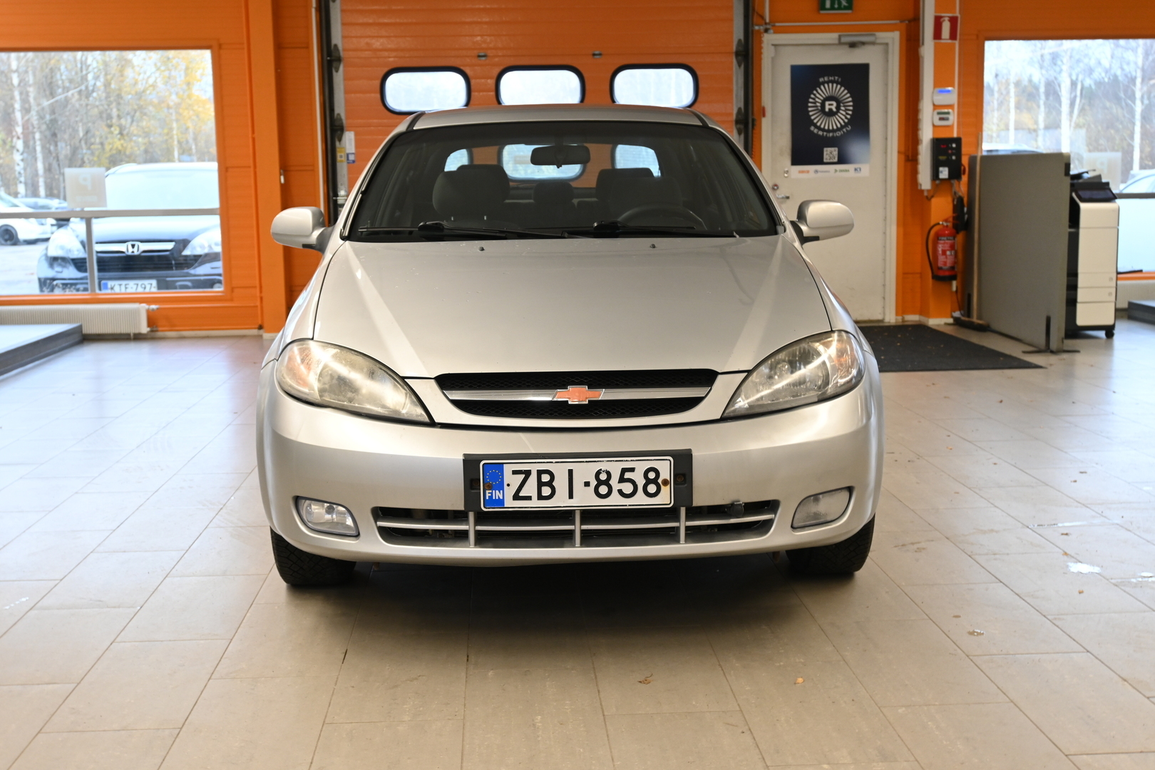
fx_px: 1347
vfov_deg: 31.9
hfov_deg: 46.4
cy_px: 385
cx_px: 578
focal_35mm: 42
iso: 560
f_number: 4.5
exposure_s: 1/50
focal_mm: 28
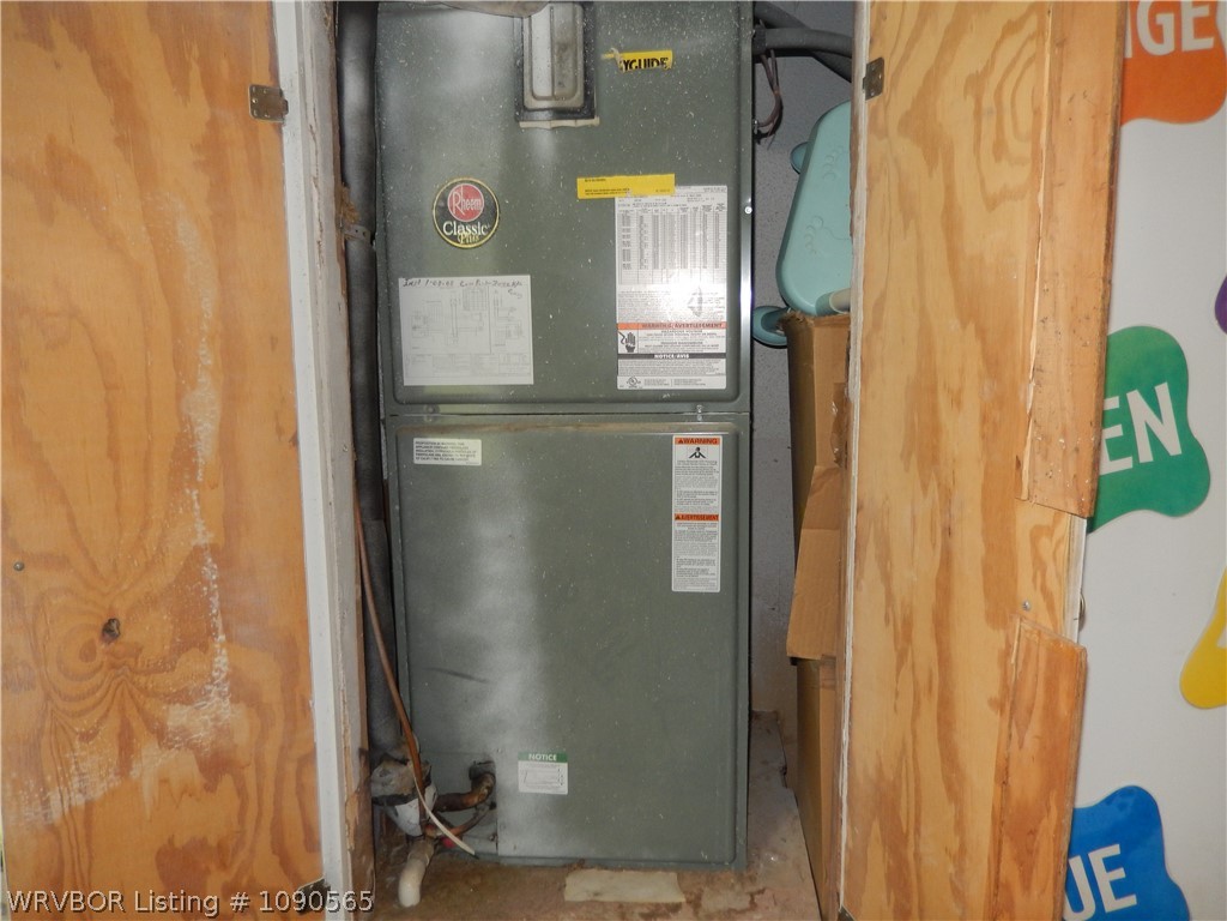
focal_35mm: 25
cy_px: 460
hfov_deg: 69.4
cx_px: 614
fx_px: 886
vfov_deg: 54.9
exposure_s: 1/30
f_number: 3.4
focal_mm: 4.5
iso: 200
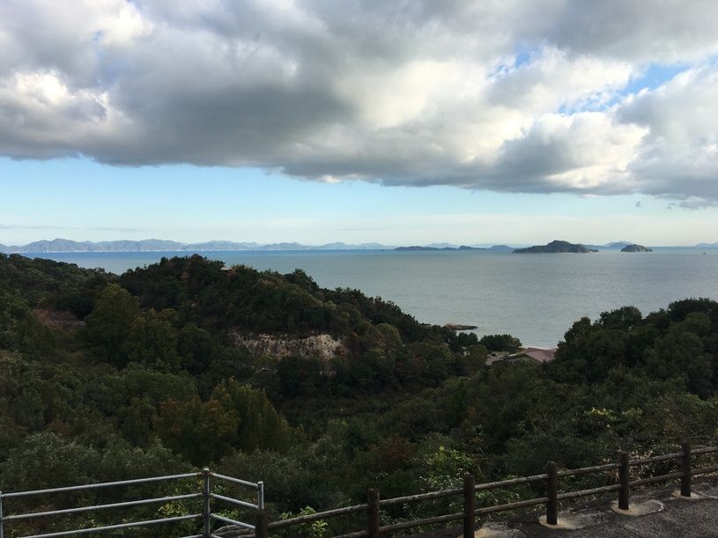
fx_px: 601
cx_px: 359
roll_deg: +0.2
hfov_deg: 61.7
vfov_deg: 48.2
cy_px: 269
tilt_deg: -2.7
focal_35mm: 29
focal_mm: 4.15
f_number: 2.2
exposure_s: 1/699
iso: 25
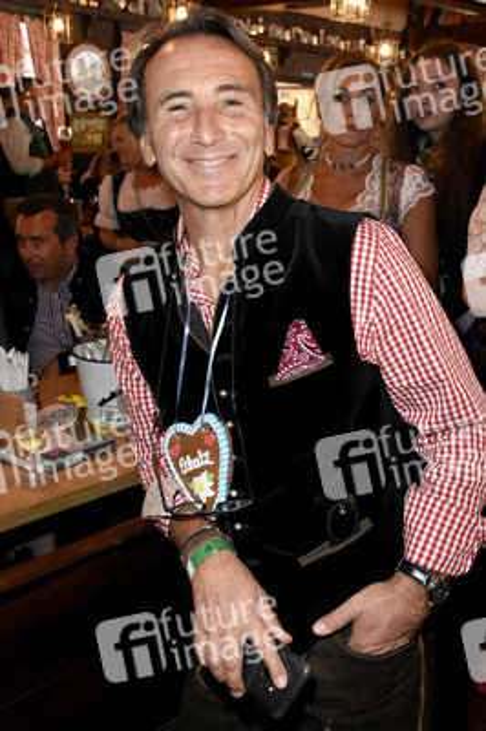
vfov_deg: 53.2
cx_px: 243
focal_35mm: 36
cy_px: 366
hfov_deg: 36.8
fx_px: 730
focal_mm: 24
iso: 3200
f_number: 6.3
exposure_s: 1/60
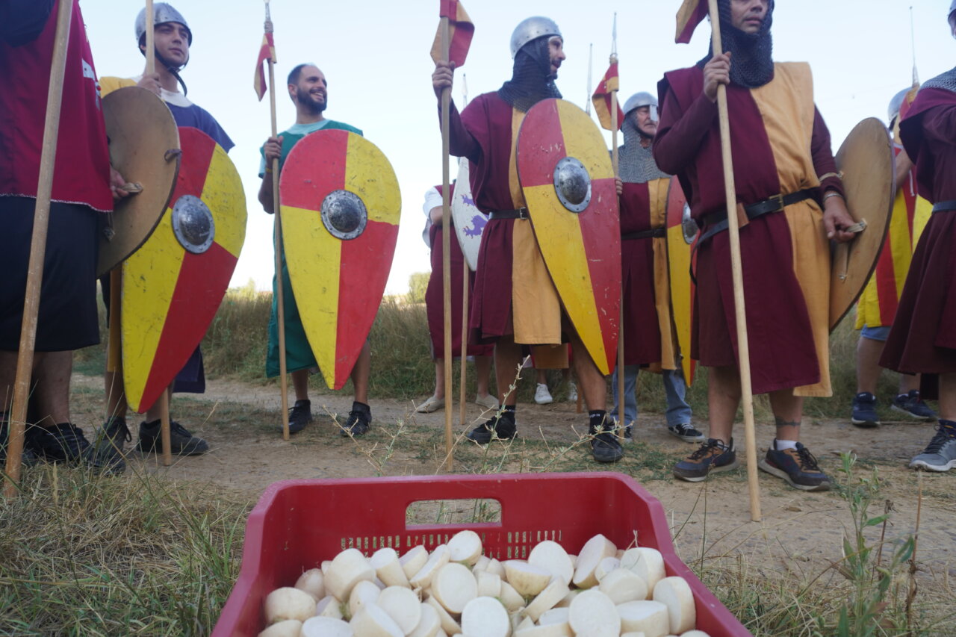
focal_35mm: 24
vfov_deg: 53.1
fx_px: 637
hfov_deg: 73.8
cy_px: 318
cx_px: 478
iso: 100
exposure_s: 1/100
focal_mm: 16
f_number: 4.5
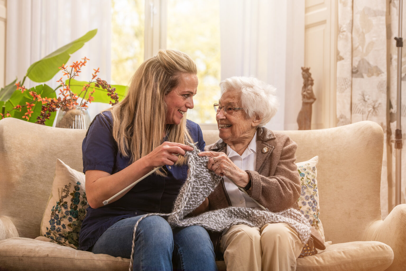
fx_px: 1128
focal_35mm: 100
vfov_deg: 13.7
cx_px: 203
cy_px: 136
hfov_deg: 20.4
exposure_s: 1/250
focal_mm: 100
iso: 400
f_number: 5.6
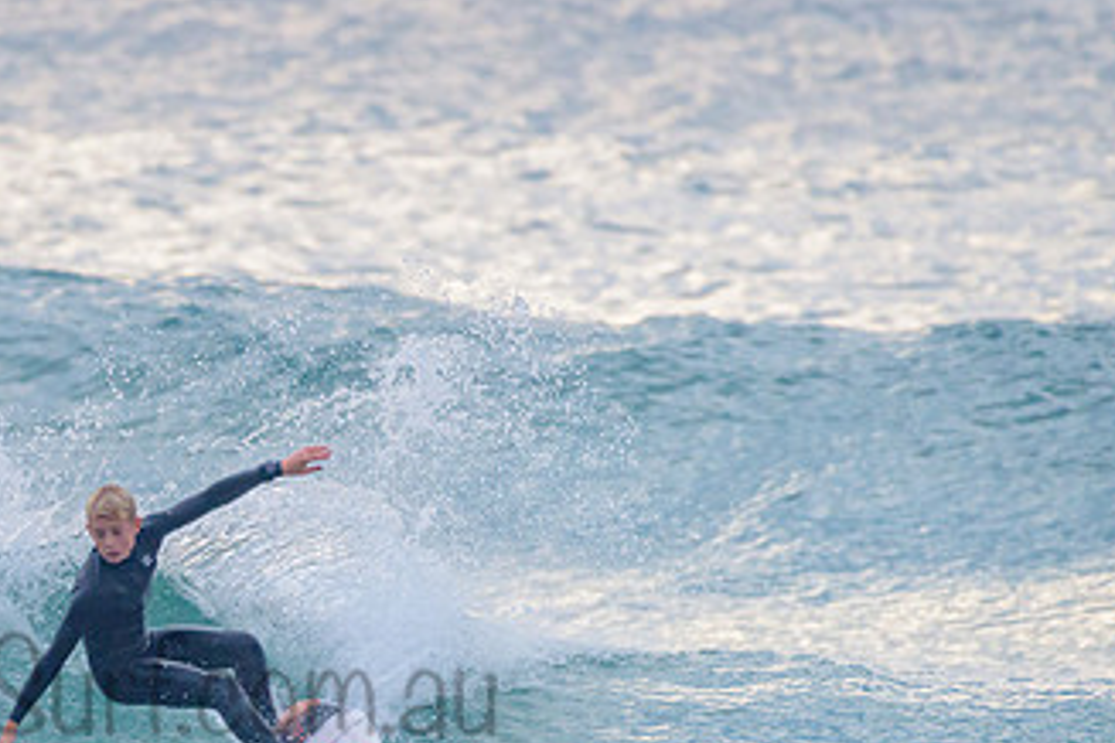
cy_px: 644
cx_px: 106
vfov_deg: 1.3
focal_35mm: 1087
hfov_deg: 1.9
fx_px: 33664
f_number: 5.6
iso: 720
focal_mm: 500
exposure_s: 1/1250
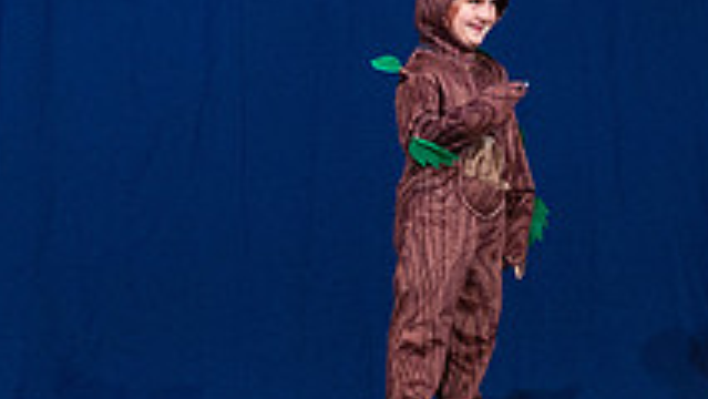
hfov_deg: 4.3
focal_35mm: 499
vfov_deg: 2.4
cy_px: -65
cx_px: 742
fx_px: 9371
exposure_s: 1/500
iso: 800
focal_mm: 85
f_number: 2.8
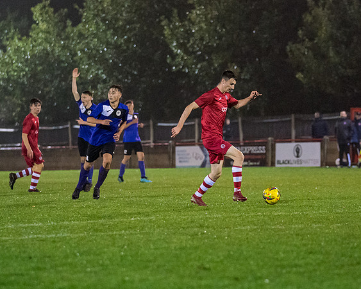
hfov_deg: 8.3
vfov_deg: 6.6
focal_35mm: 233
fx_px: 2488
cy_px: 153
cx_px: 213
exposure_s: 1/1000
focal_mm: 125
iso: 6400
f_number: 2.8
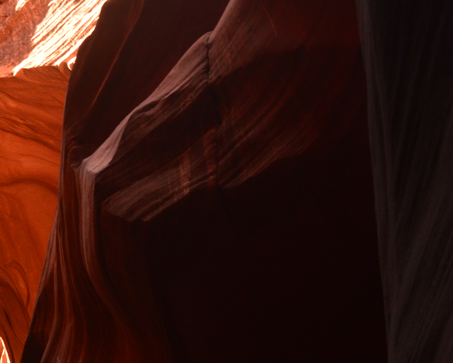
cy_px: 345
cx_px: 119
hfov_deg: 15.5
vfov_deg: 12.4
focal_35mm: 124
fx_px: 1656
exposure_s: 1/30
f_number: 11
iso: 400
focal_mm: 27
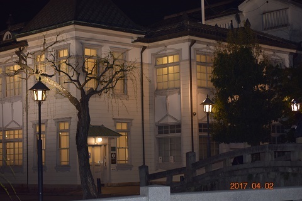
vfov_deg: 16.6
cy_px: 100
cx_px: 151
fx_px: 692
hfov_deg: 24.6
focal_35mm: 82
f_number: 4
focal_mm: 55
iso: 800
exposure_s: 1/25
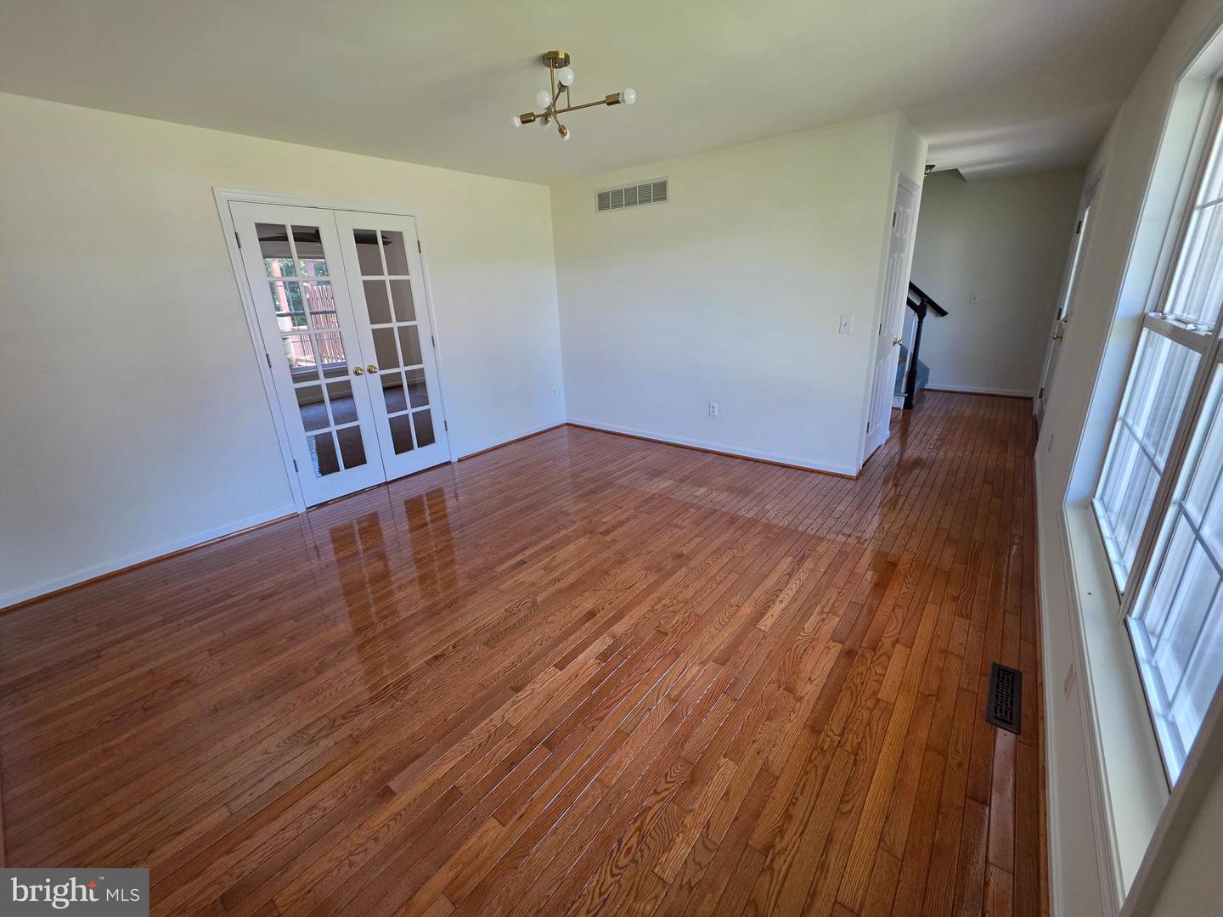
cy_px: 458
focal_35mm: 13
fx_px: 459
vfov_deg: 89.9
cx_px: 612
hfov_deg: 106.2
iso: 160
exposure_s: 1/120
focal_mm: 2.2
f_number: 1.9
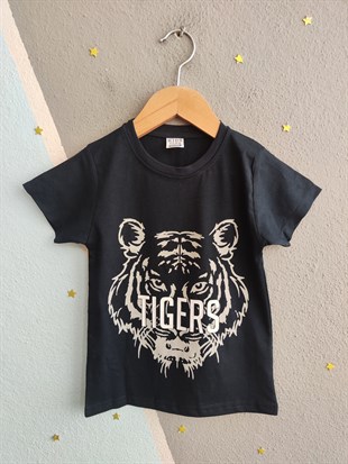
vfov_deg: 71.6
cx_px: 174
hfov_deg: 56.8
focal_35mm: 24
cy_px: 232
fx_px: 322
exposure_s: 1/54.8
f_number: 1.88
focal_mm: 5.59
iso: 268
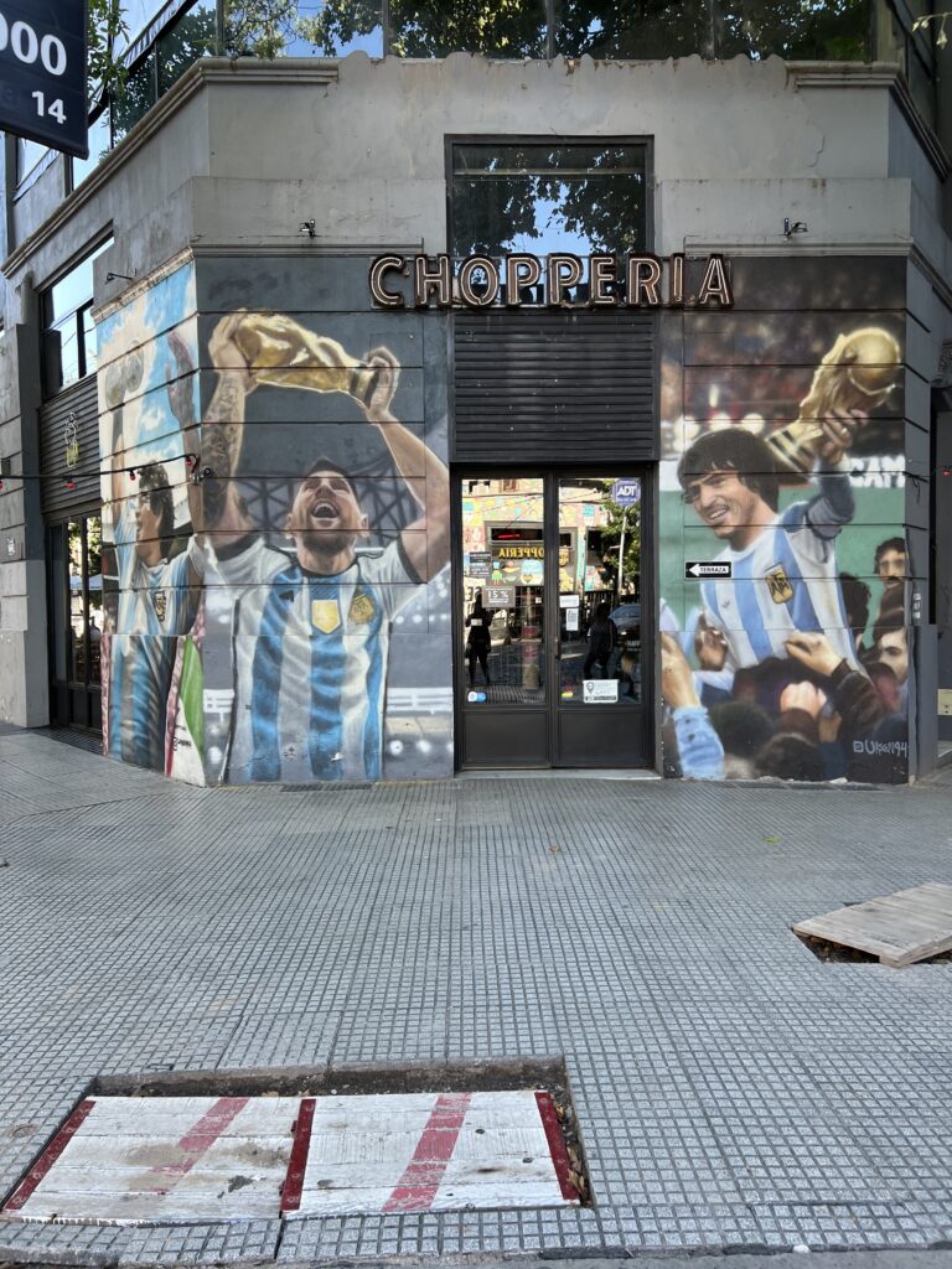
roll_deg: +0.0
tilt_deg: -2.9
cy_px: 634
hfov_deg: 53.1
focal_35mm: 26
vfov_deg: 67.3
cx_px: 476
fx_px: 953
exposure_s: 1/131
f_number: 1.5
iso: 40
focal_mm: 5.7
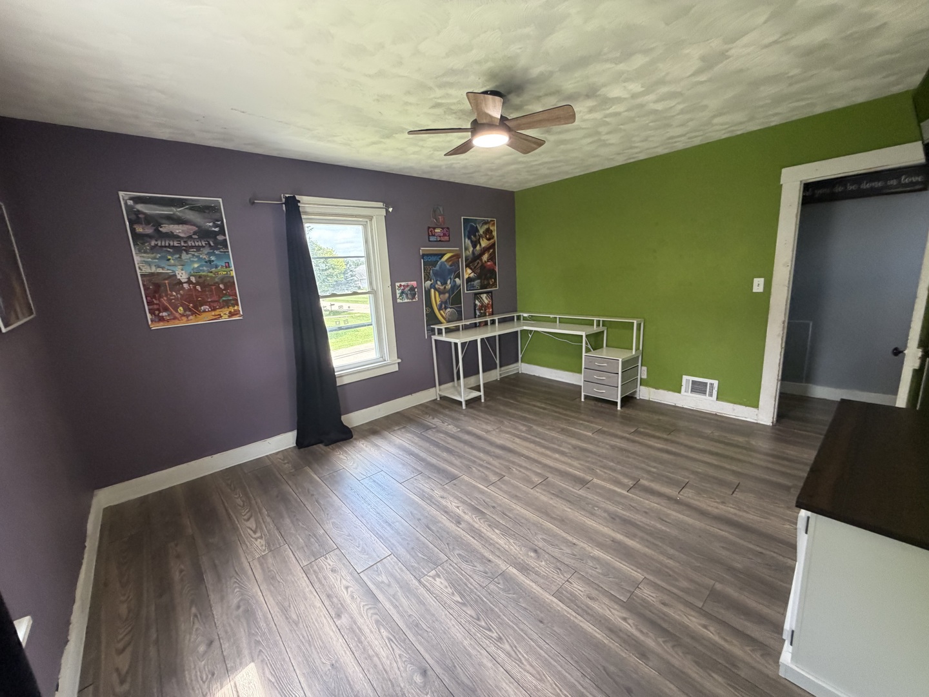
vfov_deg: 85.7
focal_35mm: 14
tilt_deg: -9.6
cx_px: 464
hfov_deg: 102.1
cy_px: 348
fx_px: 376
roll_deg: +3.2
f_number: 2.2
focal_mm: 2.22
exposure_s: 1/121
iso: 320
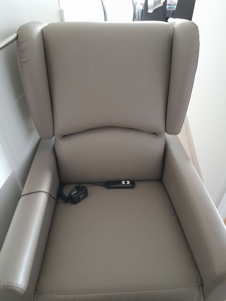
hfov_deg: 54.9
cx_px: 113
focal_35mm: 25
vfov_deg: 69.4
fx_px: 218
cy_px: 150
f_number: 2
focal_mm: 4.6
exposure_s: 1/10
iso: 640
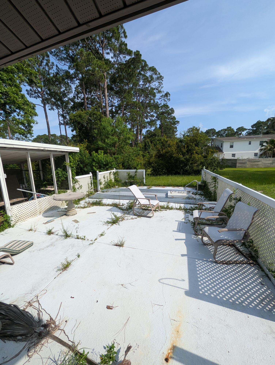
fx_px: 127
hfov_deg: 94.6
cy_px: 182
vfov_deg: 110.5
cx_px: 138
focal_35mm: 12
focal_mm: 2.02
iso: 55
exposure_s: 1/3663
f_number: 1.7
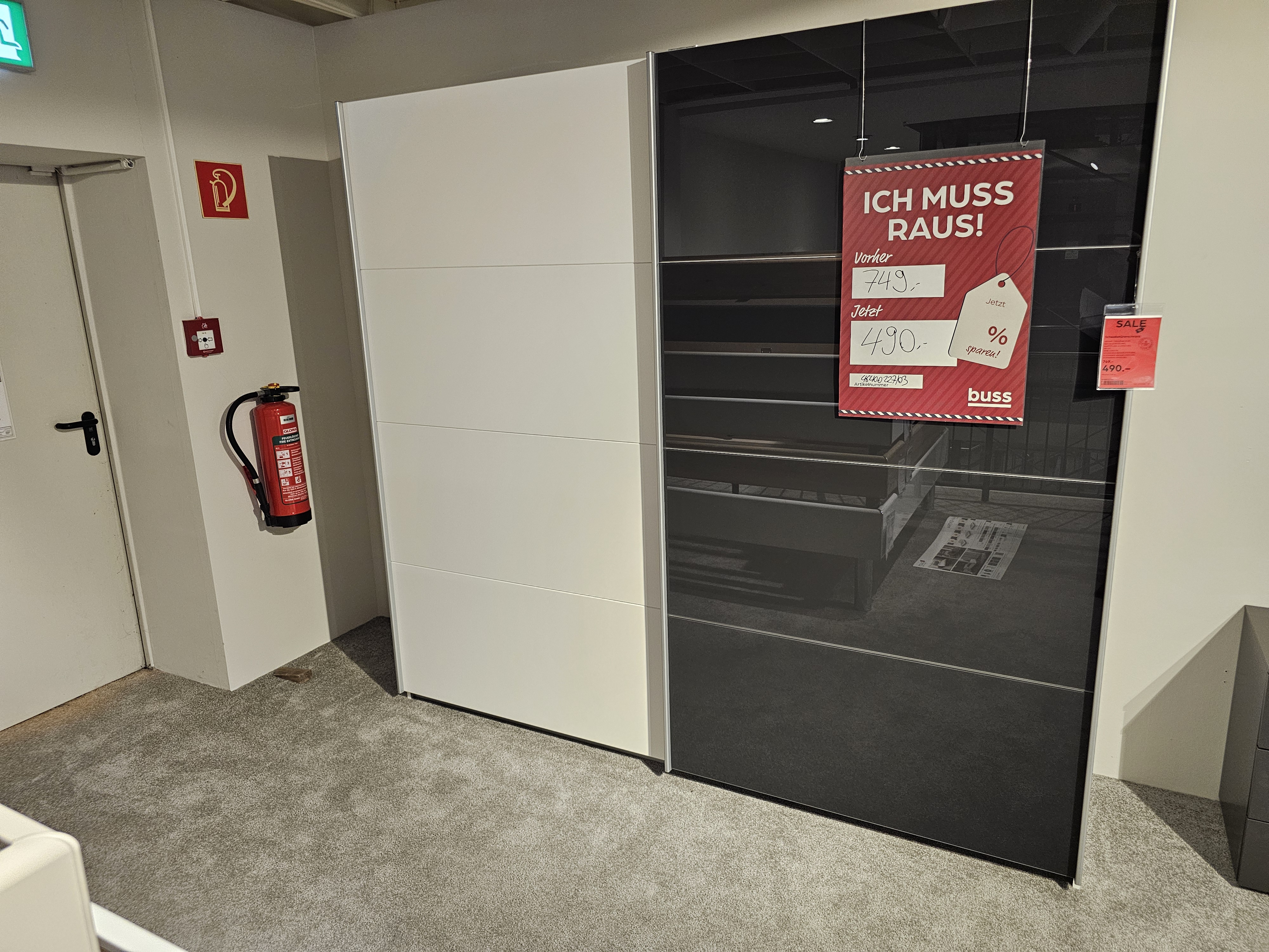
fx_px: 843
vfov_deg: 58.9
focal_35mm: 23
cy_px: 476
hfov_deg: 73.9
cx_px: 634
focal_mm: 6.3
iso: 500
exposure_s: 1/100
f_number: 1.7
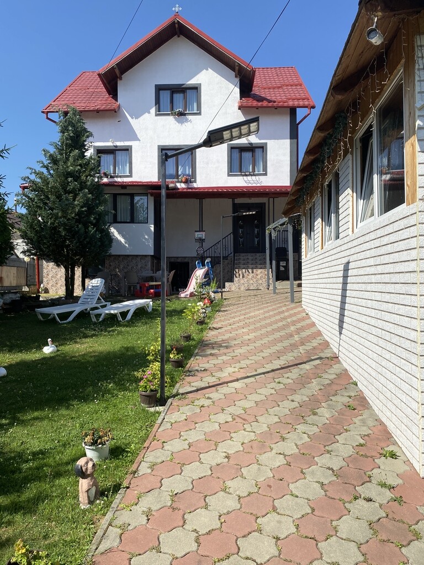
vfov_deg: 67.3
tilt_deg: +1.5
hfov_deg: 53.1
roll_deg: -0.7
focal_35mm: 26
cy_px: 282
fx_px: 425
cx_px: 212
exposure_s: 1/3205
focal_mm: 4.25
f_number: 1.8
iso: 32
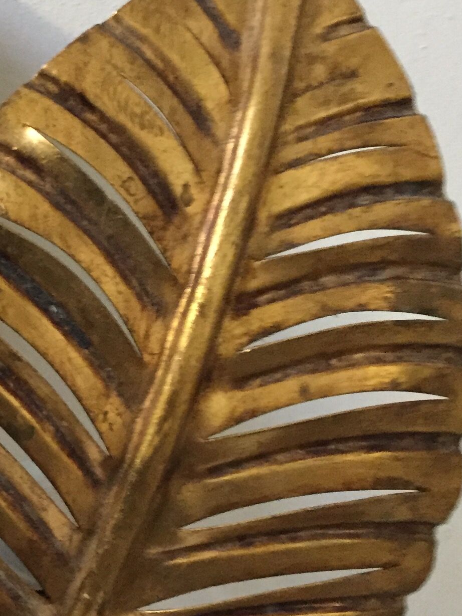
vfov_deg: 25.3
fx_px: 1370
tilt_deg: -26.1
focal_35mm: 77
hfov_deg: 18.1
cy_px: 368
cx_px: -100
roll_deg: +2.6
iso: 320
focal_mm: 4.15
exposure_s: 1/17
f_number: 2.2
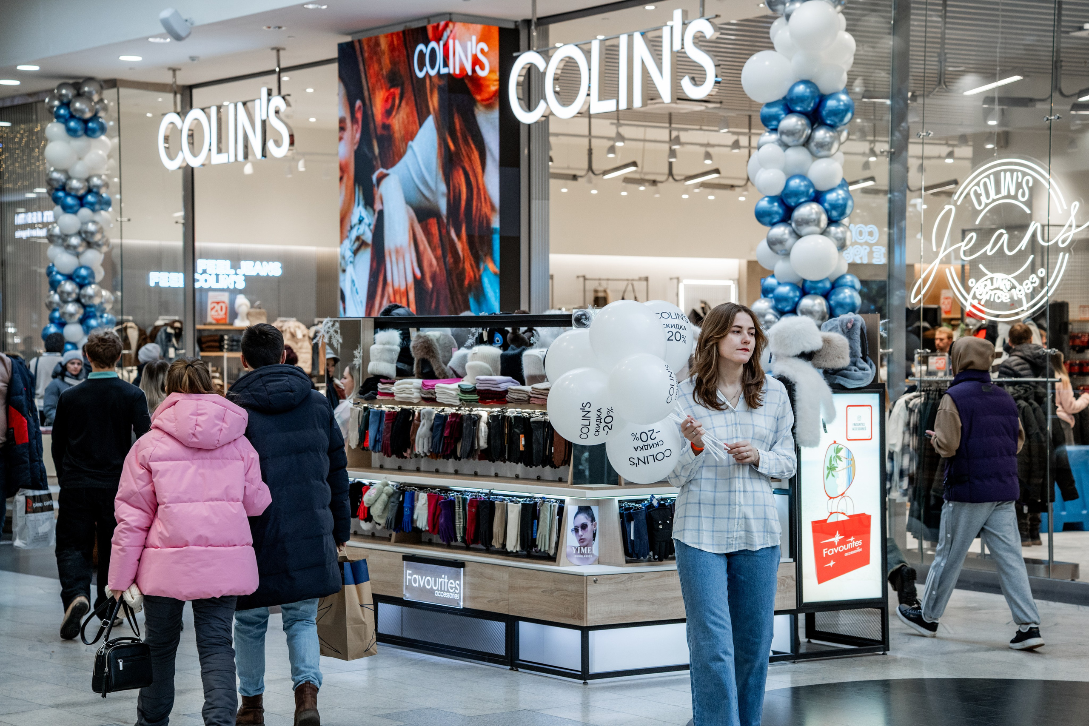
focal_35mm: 75
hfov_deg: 27.0
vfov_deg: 18.2
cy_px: 363
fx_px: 2269
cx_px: 544
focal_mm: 75
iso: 1250
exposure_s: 1/320
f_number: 4.5
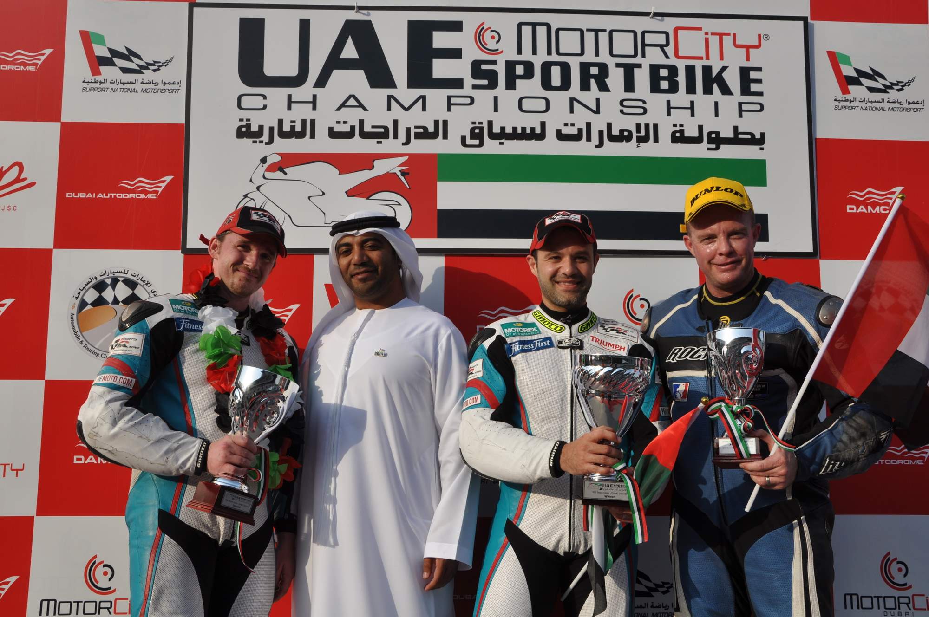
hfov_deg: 57.3
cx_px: 464
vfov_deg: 39.9
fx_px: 851
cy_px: 308
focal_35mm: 33
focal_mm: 22
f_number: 10
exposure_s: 1/400
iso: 200
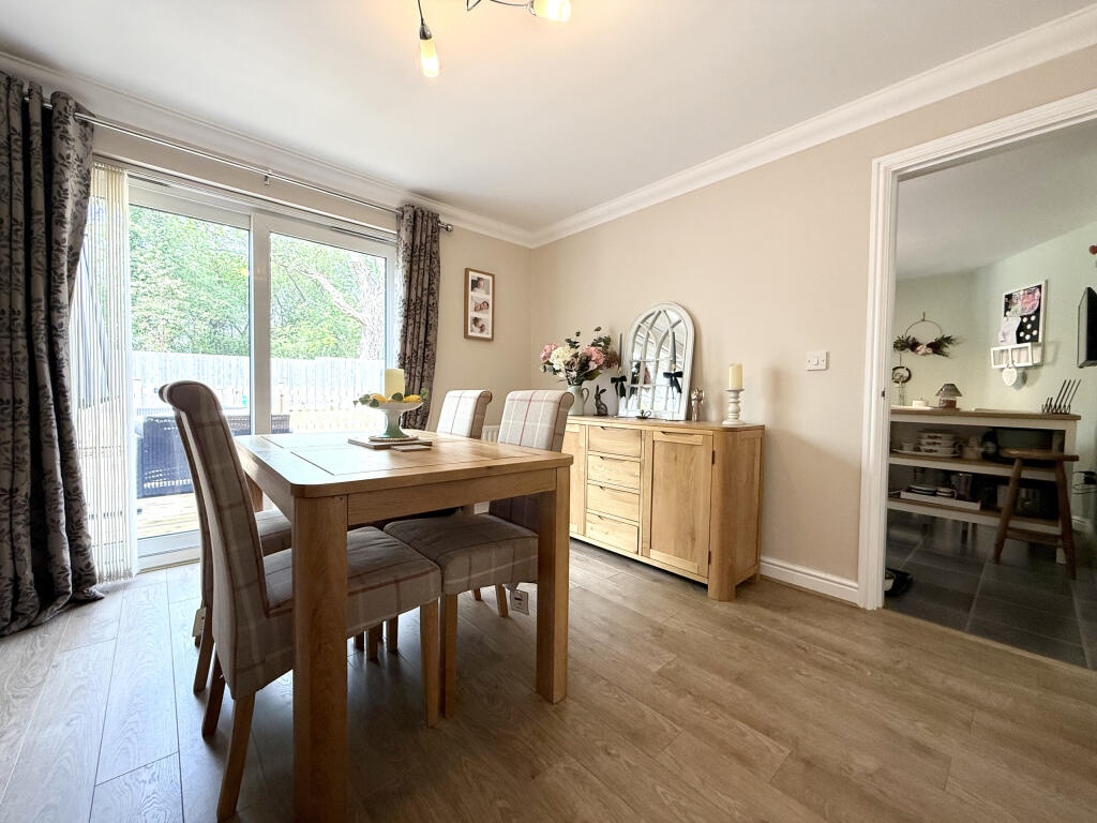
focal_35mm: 14
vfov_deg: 85.7
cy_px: 412
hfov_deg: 102.1
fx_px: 444
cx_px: 548
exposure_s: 1/99
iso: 160
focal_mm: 2.22
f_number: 2.2
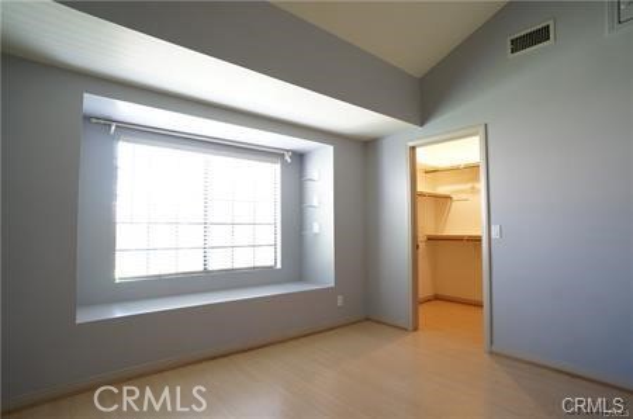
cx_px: 316
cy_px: 210
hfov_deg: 73.9
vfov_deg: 52.9
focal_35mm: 24
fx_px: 421
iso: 200
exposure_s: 1/2.5
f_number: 6.3
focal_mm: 16
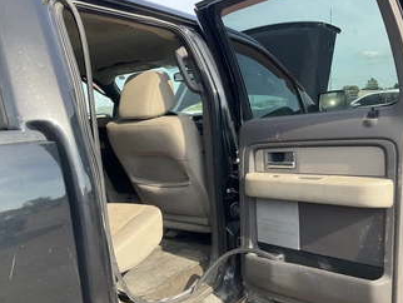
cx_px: 208
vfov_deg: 39.6
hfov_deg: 51.3
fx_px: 419
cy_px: 173
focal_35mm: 36
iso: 25
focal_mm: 3
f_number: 1.8
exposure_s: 1/292
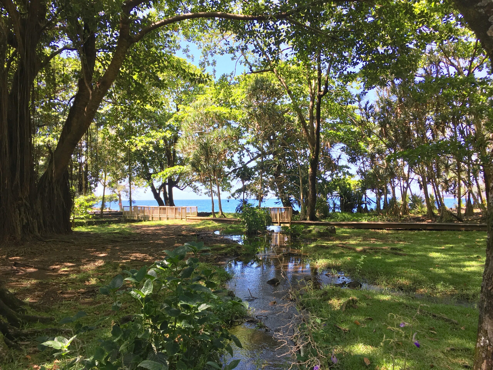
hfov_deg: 61.7
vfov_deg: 48.2
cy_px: 185
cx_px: 246
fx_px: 413
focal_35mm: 29
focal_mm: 4.15
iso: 25
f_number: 2.2
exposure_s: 1/166
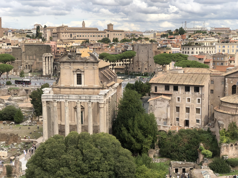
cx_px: 119
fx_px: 358
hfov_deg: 36.8
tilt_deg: -7.9
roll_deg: +1.3
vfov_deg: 28.0
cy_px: 89
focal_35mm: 52
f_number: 2.4
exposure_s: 1/810
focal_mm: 6
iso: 16
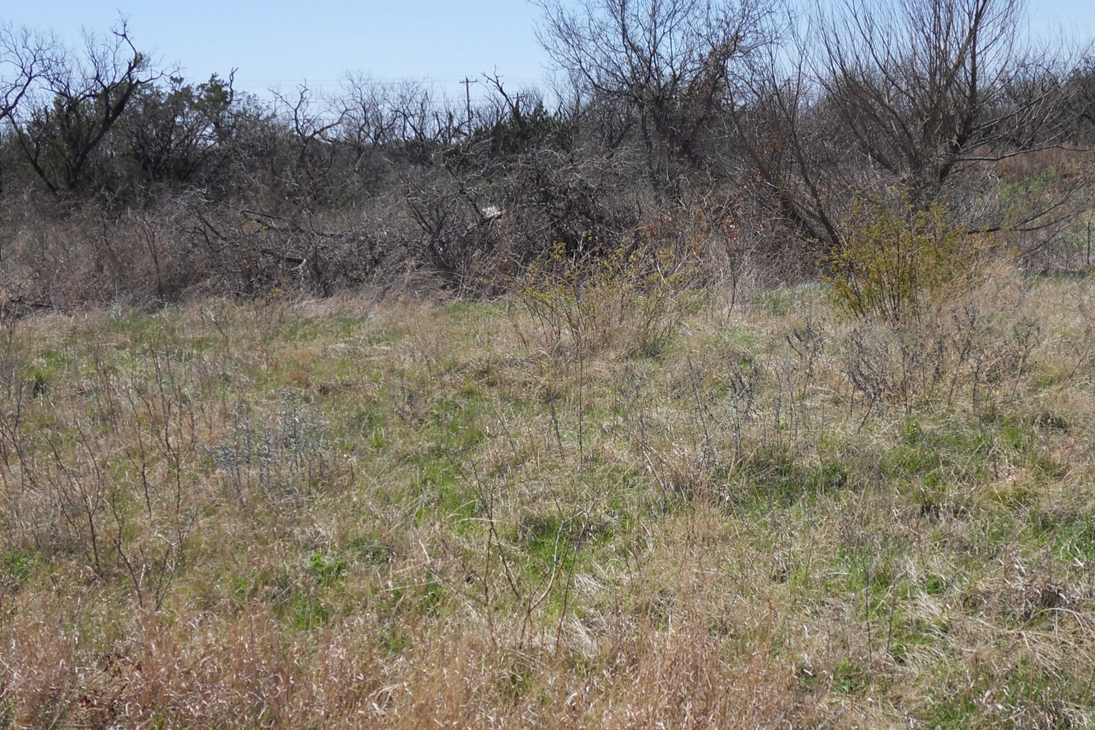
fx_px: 2099
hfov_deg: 29.2
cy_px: 345
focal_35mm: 69
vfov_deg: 19.7
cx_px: 652
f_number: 10.1
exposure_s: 1/180
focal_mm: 9.1
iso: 80
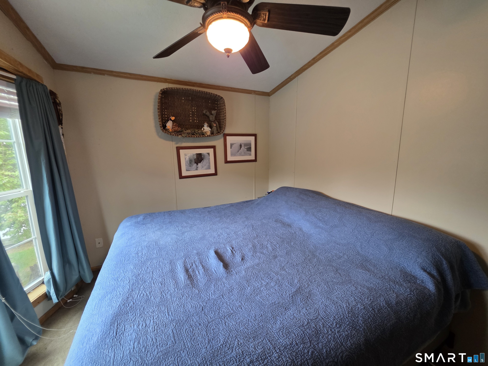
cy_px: 183
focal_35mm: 13
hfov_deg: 106.2
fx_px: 183
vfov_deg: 89.9
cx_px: 244
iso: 250
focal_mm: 2.2
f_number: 1.9
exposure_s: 1/60
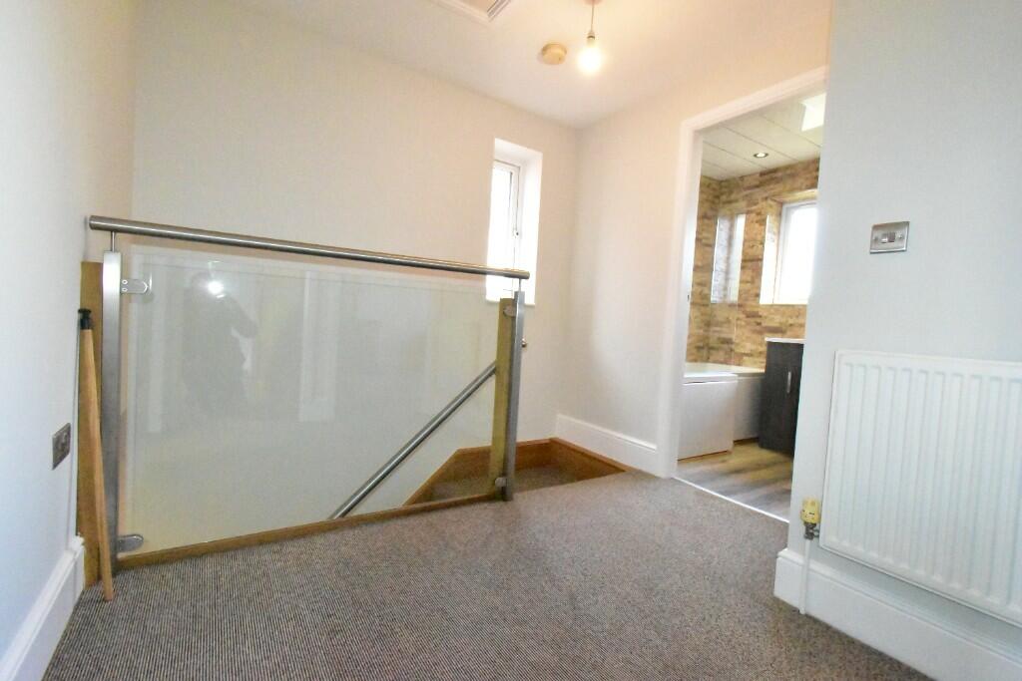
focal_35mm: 15
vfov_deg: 77.3
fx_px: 426
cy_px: 340
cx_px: 511
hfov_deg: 100.4
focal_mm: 10
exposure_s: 1/200
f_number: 11
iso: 25600
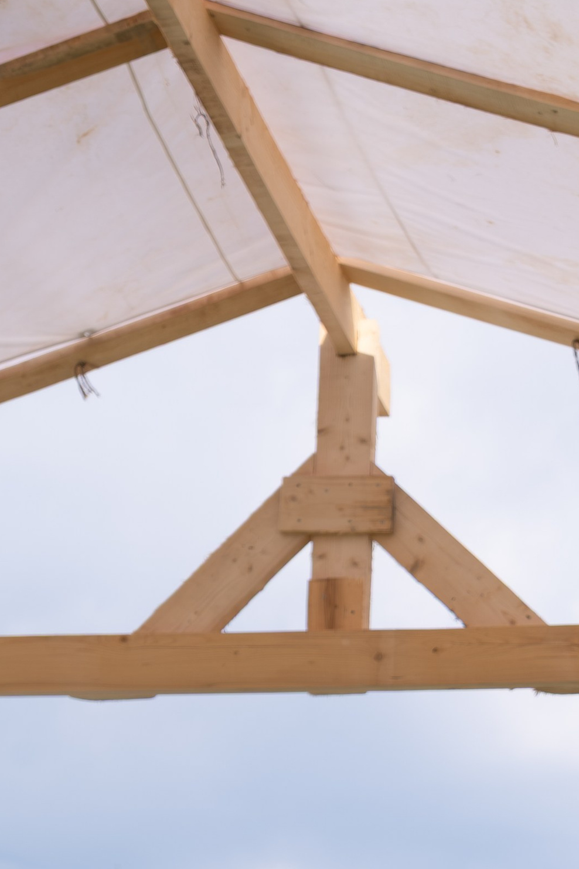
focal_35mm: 171
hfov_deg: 7.9
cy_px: 1077
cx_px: 721
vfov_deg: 11.7
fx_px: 4125
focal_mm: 44.1
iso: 160
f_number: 4
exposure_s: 1/1000
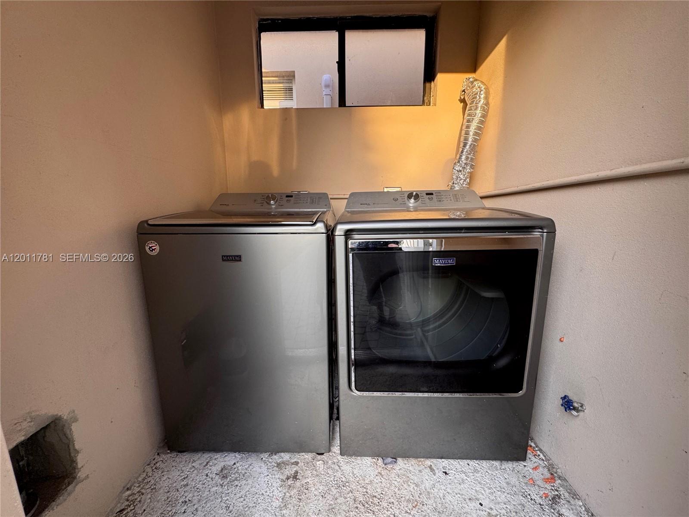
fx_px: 279
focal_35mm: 14
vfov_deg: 85.7
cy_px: 258
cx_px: 344
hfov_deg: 102.1
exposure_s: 1/99
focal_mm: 2.22
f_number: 2.2
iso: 160
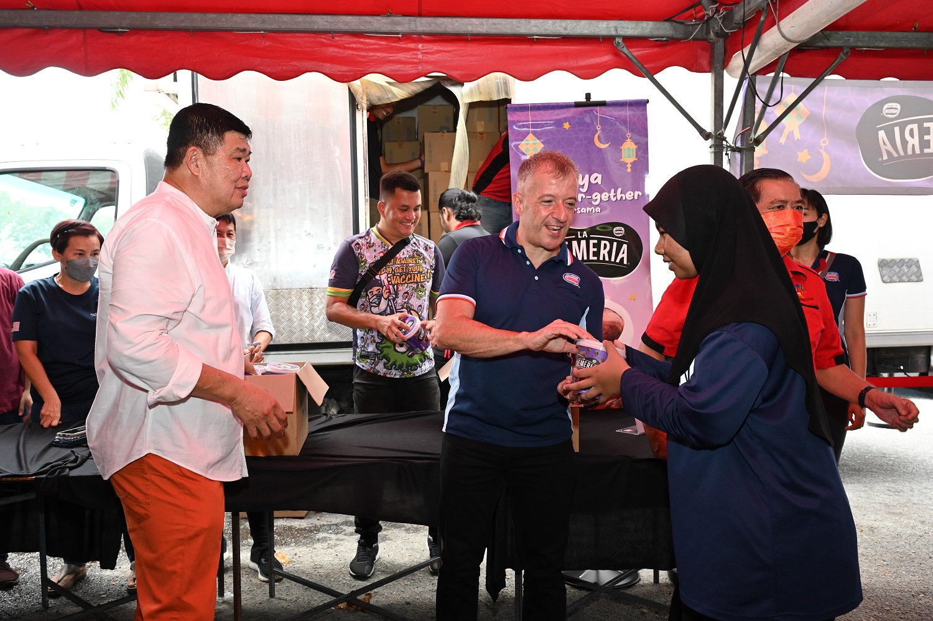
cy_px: 310
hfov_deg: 63.7
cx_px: 466
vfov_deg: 44.9
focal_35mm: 29
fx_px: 751
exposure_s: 1/160
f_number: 5.6
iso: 2000
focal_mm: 29
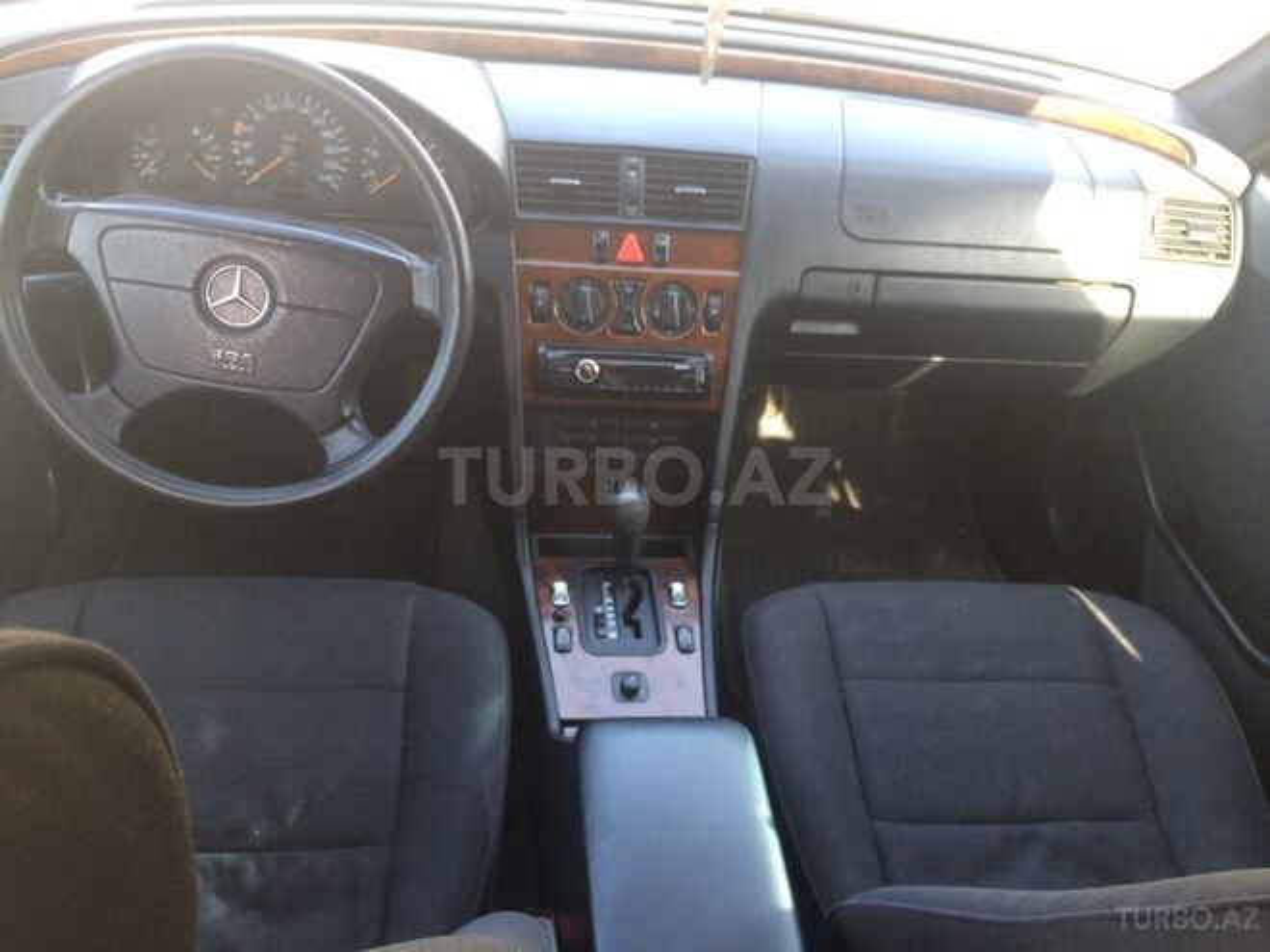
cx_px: 635
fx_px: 1064
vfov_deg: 48.2
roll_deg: -1.7
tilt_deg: -41.2
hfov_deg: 61.7
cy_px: 476
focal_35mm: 29
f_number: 2.2
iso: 40
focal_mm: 4.15
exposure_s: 1/33
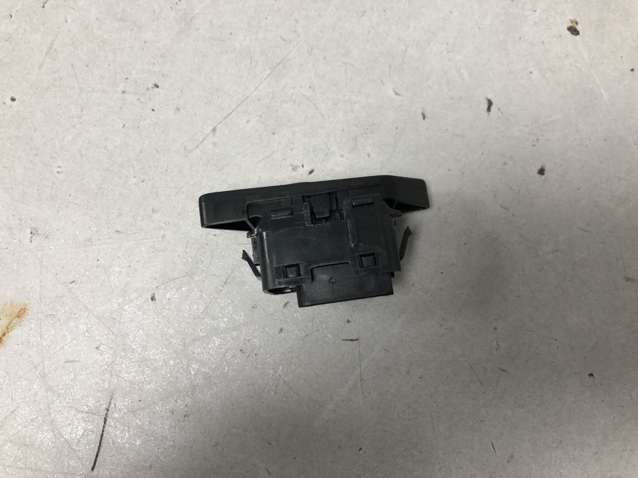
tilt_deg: -81.7
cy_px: 239
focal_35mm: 28
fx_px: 516
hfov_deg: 63.4
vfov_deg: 49.7
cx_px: 319
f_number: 1.8
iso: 40
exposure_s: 1/33
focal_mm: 4
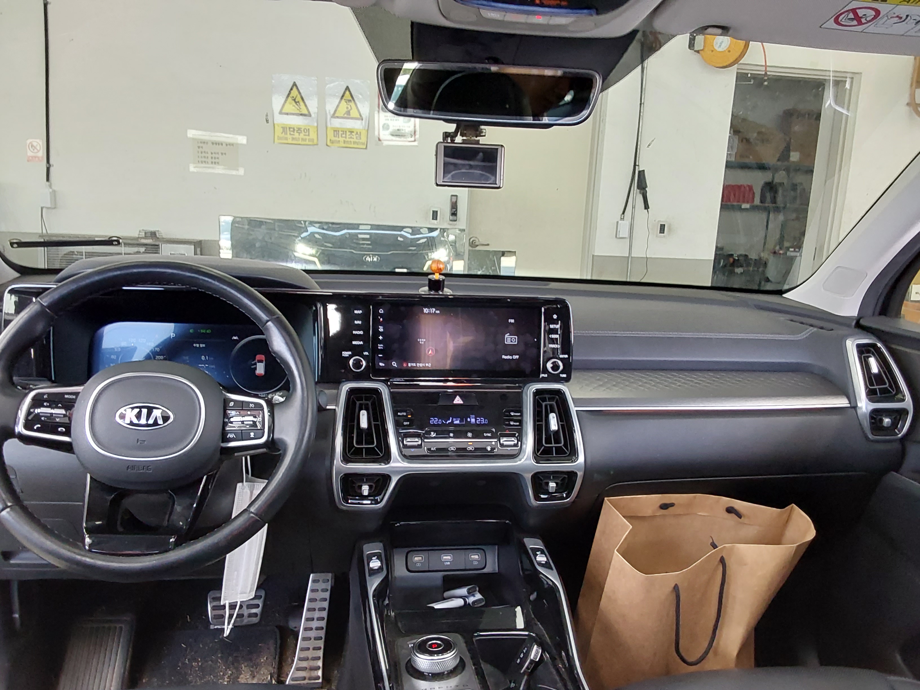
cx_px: 460
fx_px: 744
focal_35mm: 28
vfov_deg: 49.7
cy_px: 345
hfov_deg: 63.4
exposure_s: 1/60
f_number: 1.9
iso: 200
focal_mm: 2.91
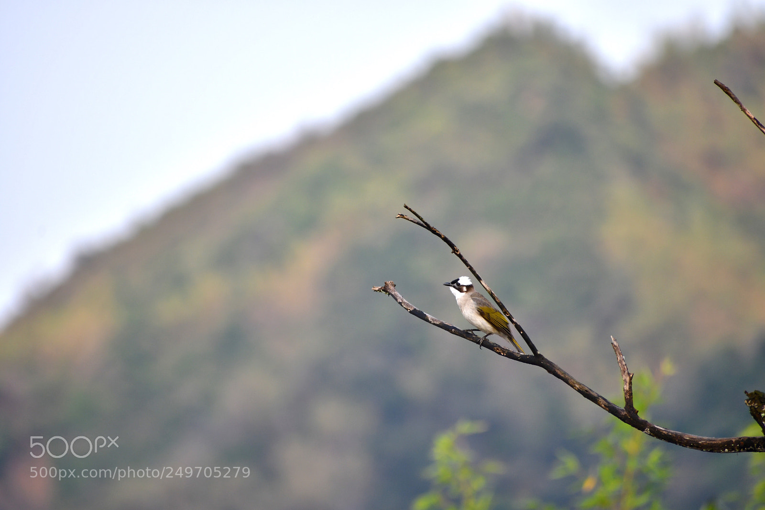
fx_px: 9560
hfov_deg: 4.6
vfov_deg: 3.1
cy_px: 255
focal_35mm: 450
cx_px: 382
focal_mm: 300
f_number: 6.3
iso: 280
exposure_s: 1/320
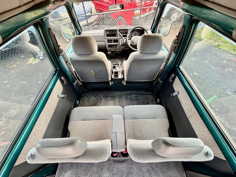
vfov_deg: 85.7
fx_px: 95
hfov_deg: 102.1
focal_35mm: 14
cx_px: 118
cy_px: 88
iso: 320
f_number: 2.2
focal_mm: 2.22
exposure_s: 1/83
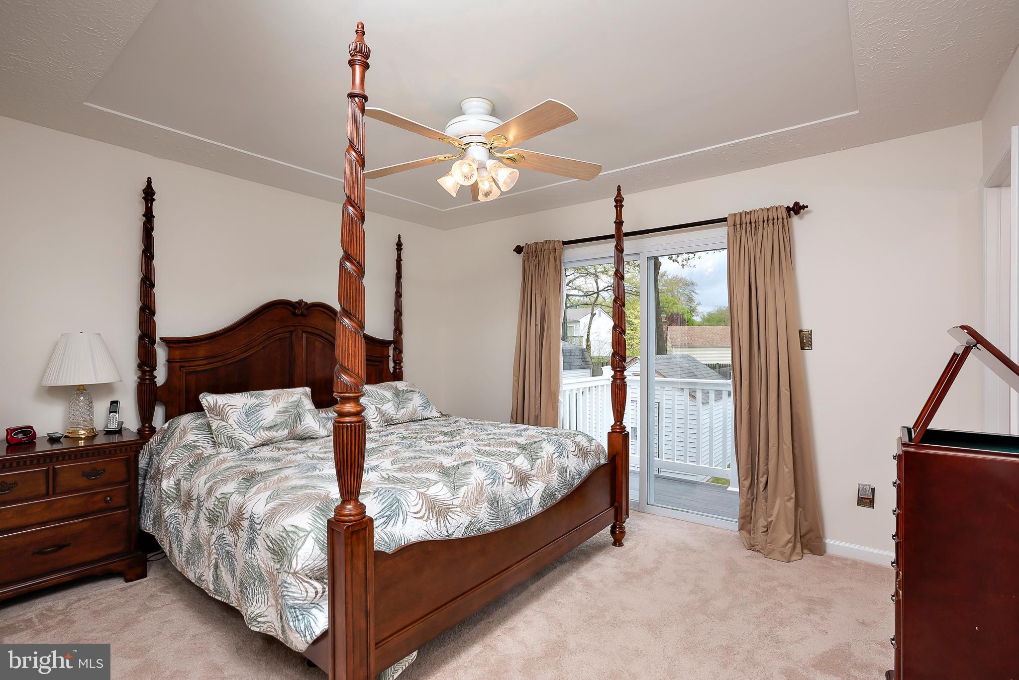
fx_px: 481
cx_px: 510
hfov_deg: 93.3
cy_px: 340
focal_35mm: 17
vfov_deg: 70.5
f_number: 11
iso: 320
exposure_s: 1/80
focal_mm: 17
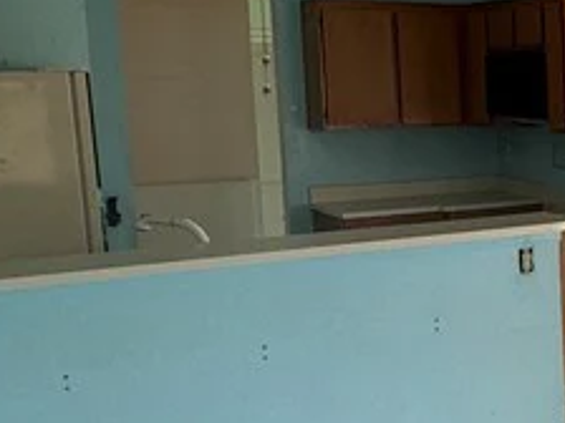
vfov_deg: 22.9
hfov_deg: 24.5
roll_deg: +0.1
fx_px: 1045
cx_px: 815
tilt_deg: -10.0
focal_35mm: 64
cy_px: 214
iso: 64
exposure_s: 1/120
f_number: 2.2
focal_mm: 2.22
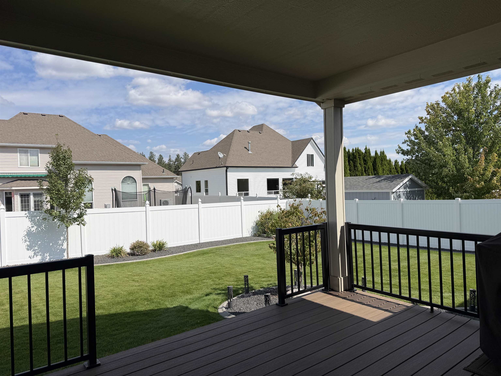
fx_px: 347
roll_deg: +2.1
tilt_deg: -0.2
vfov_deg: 56.8
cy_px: 188
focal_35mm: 24
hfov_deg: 71.6
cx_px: 250
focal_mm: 6.76
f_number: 1.78
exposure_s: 1/8130
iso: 80
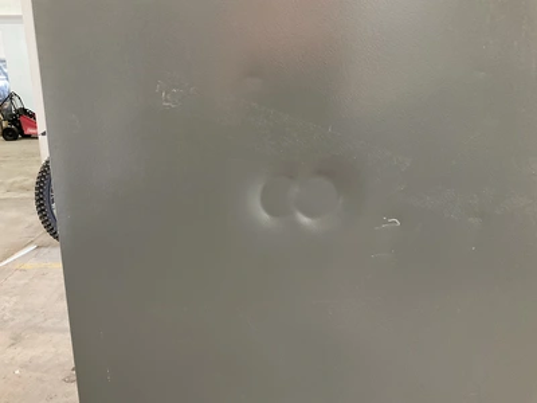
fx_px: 450
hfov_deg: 61.7
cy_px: 202
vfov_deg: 48.2
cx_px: 268
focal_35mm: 29
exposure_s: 1/60
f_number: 1.8
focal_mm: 3
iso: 250
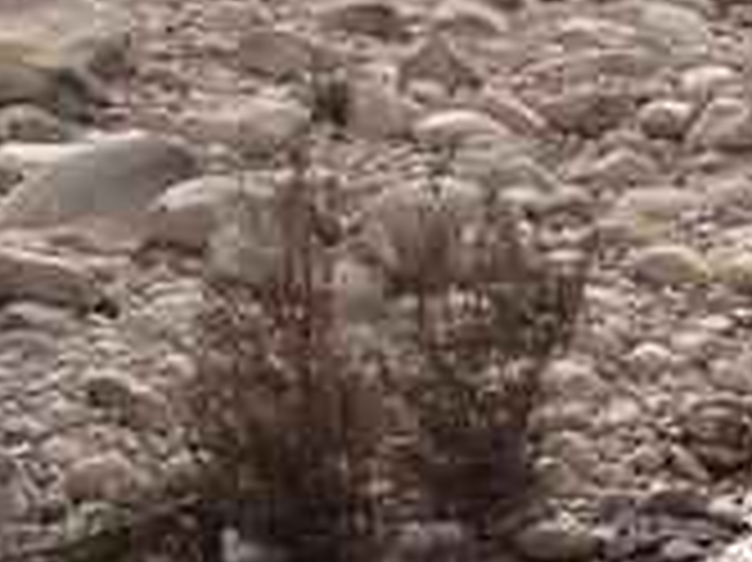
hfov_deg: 7.4
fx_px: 5471
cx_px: 1824
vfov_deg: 5.9
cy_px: -67
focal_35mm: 252
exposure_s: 1/935
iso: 64
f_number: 2.4
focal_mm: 4.28
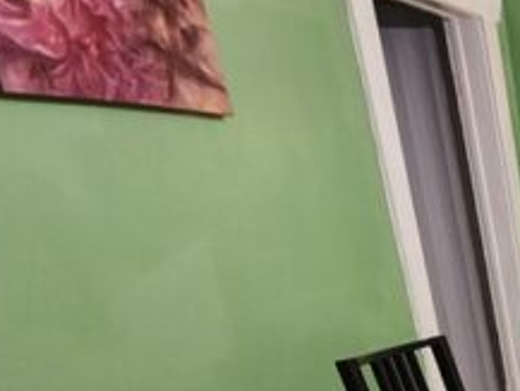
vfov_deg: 24.6
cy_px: 559
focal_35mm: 48
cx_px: 851
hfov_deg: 25.1
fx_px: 721
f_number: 2.2
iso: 400
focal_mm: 2.2
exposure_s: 1/30
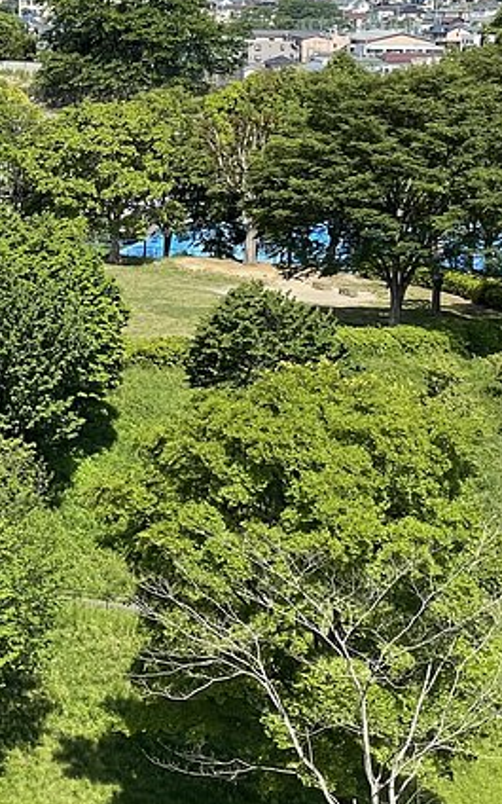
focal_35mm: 133
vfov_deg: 15.5
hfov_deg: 9.5
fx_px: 2911
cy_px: 93
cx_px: -305
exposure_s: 1/1712
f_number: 2
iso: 25
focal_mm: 6
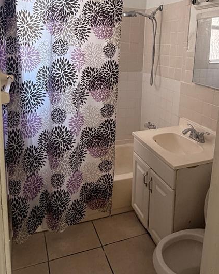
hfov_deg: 47.0
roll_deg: -3.6
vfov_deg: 56.3
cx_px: 122
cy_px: 97
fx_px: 251
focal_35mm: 31
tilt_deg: -12.1
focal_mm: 2.22
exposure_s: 1/83
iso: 320
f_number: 2.2
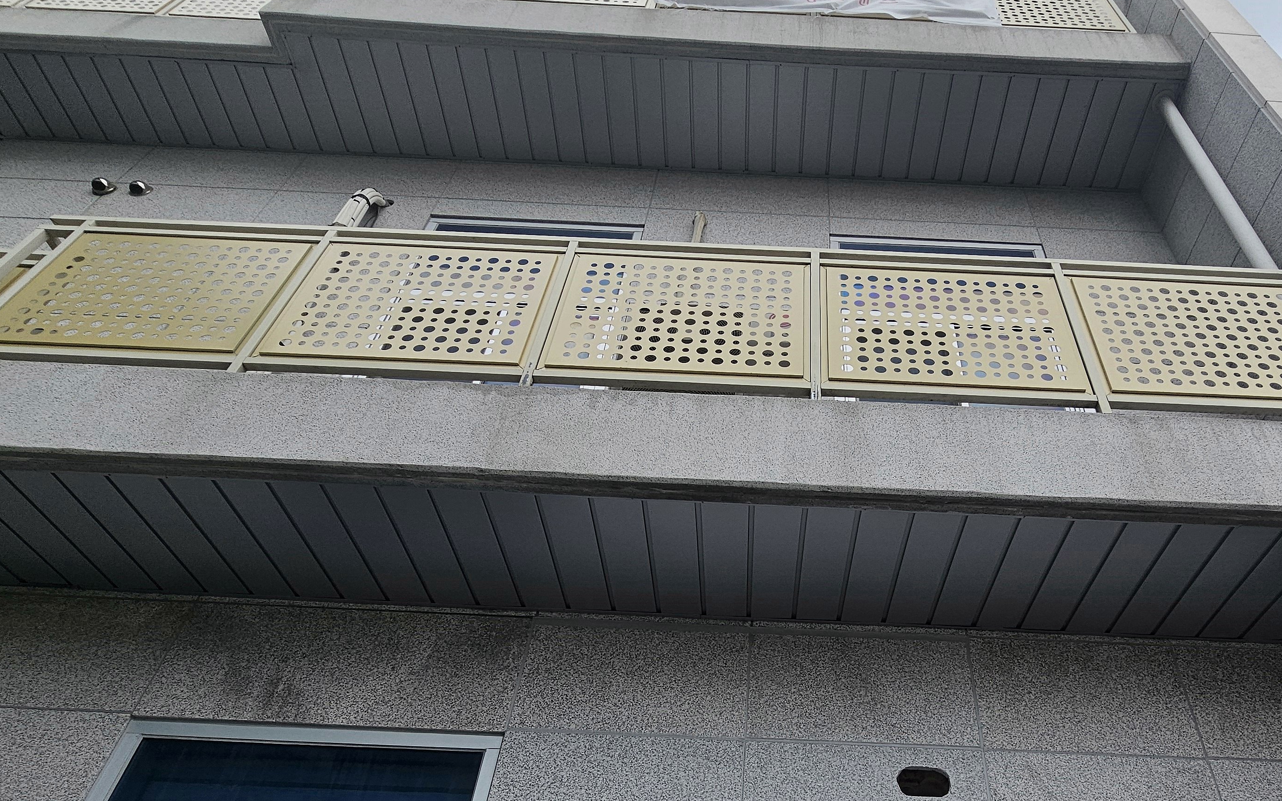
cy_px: 639
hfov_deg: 84.0
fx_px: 699
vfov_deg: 55.5
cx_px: 772
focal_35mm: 20
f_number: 2.2
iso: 50
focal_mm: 2.2
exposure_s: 1/960
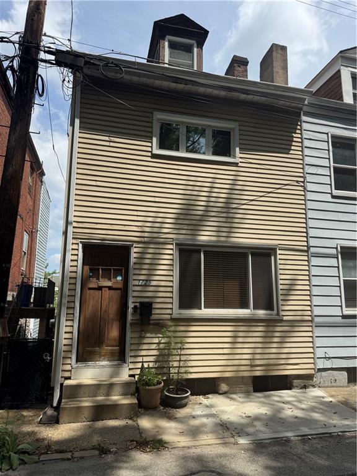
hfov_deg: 56.8
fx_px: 330
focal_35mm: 24
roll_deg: +0.3
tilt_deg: +10.5
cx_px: 178
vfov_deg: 71.6
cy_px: 238
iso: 80
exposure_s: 1/4950
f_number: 1.78
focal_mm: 6.76
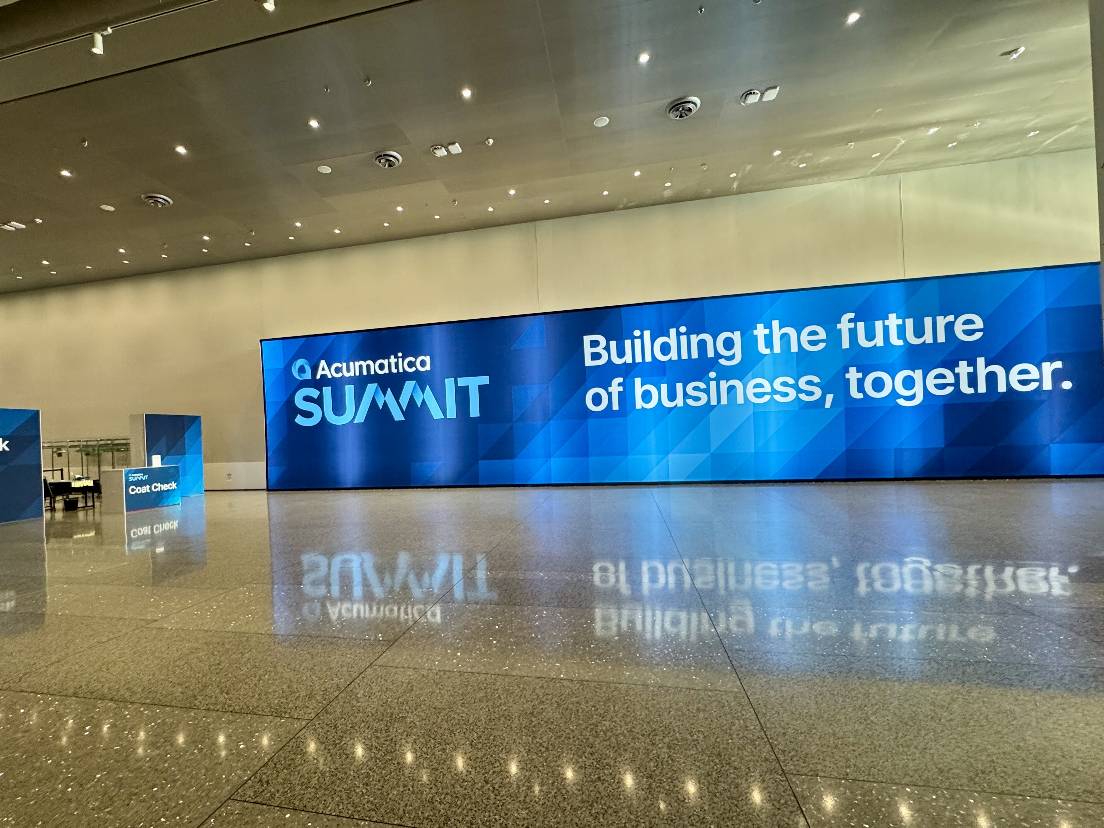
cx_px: 507
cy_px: 435
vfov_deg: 78.1
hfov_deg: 94.3
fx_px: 510
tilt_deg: -0.4
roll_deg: +2.4
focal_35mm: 16
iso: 250
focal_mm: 2.22
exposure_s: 1/120
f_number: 2.2
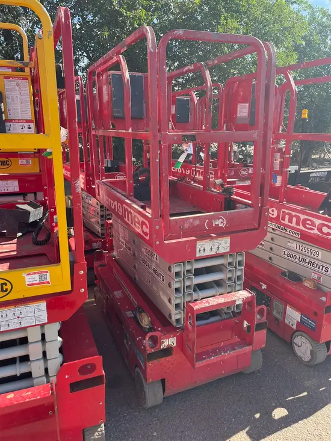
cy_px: 220
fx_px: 331
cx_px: 166
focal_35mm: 26
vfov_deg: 67.3
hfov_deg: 53.1
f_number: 1.6
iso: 50
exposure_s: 1/816
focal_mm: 5.1
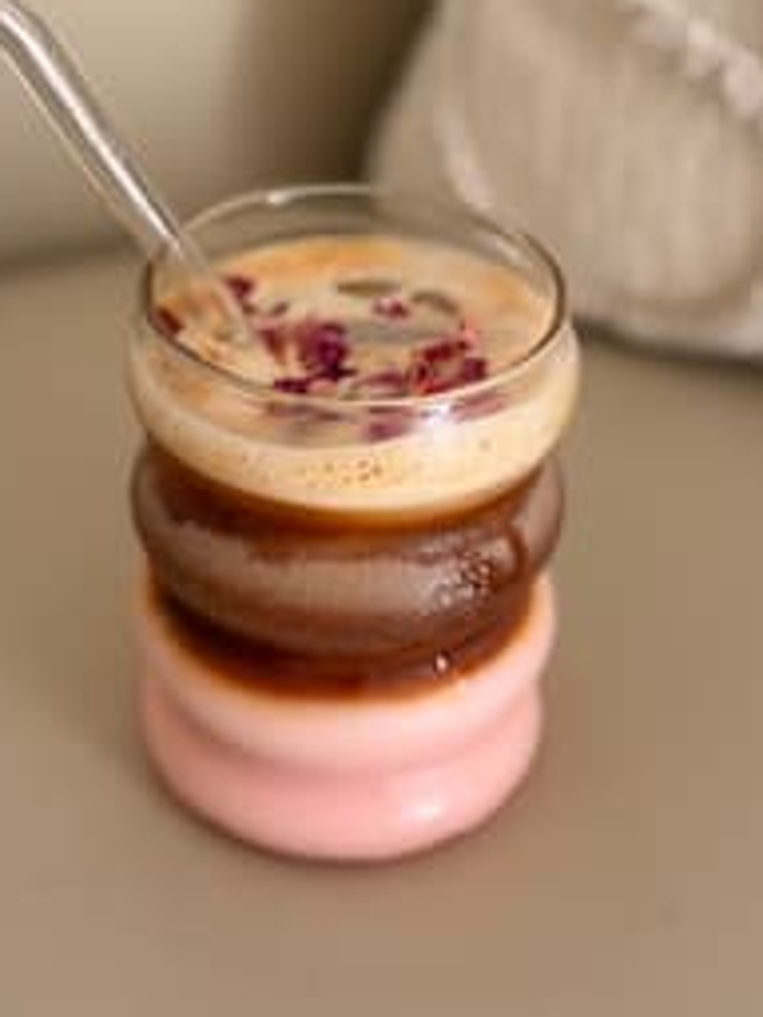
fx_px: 1881
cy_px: 403
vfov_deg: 30.2
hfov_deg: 22.9
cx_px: 338
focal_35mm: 64
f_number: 1.78
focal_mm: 6.76
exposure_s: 1/121
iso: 64
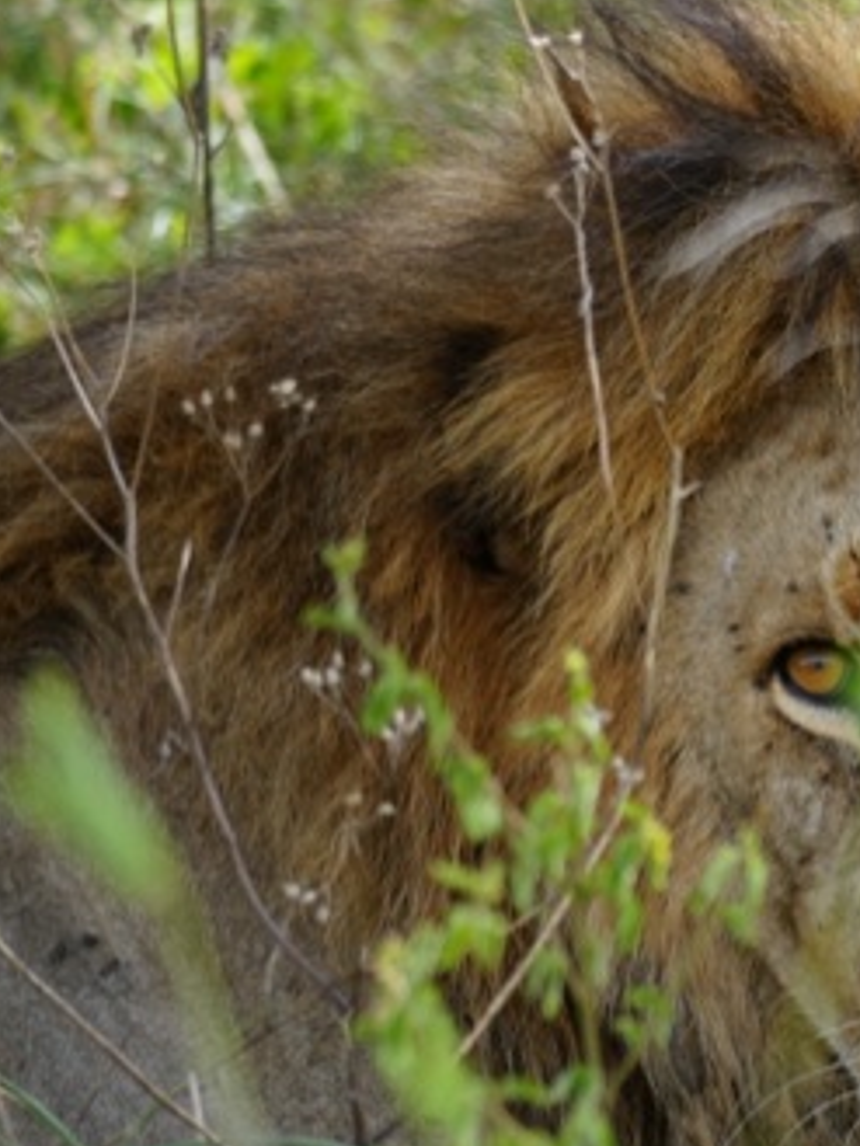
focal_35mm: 683
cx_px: 1038
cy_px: 841
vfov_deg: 2.9
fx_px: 22616
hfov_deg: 2.2
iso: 320
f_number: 5.6
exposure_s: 1/320
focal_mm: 195
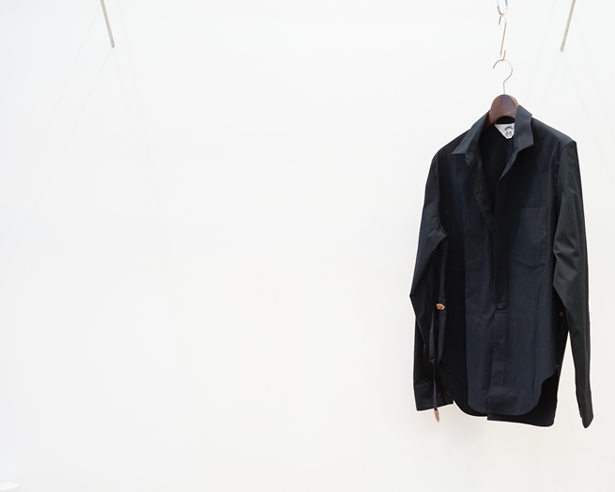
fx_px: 1147
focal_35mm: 63
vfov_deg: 24.2
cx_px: 366
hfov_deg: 30.0
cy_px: 247
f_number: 4
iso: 1600
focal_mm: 55
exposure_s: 1/60
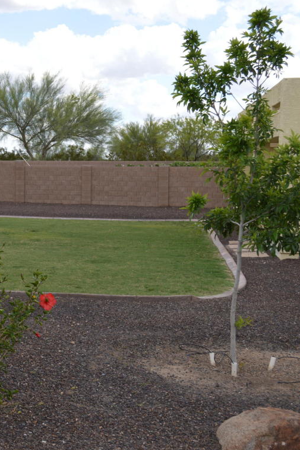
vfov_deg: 31.4
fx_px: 800
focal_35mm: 64
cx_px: 5
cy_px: 226
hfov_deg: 20.6
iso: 100
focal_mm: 28
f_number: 5
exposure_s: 1/200
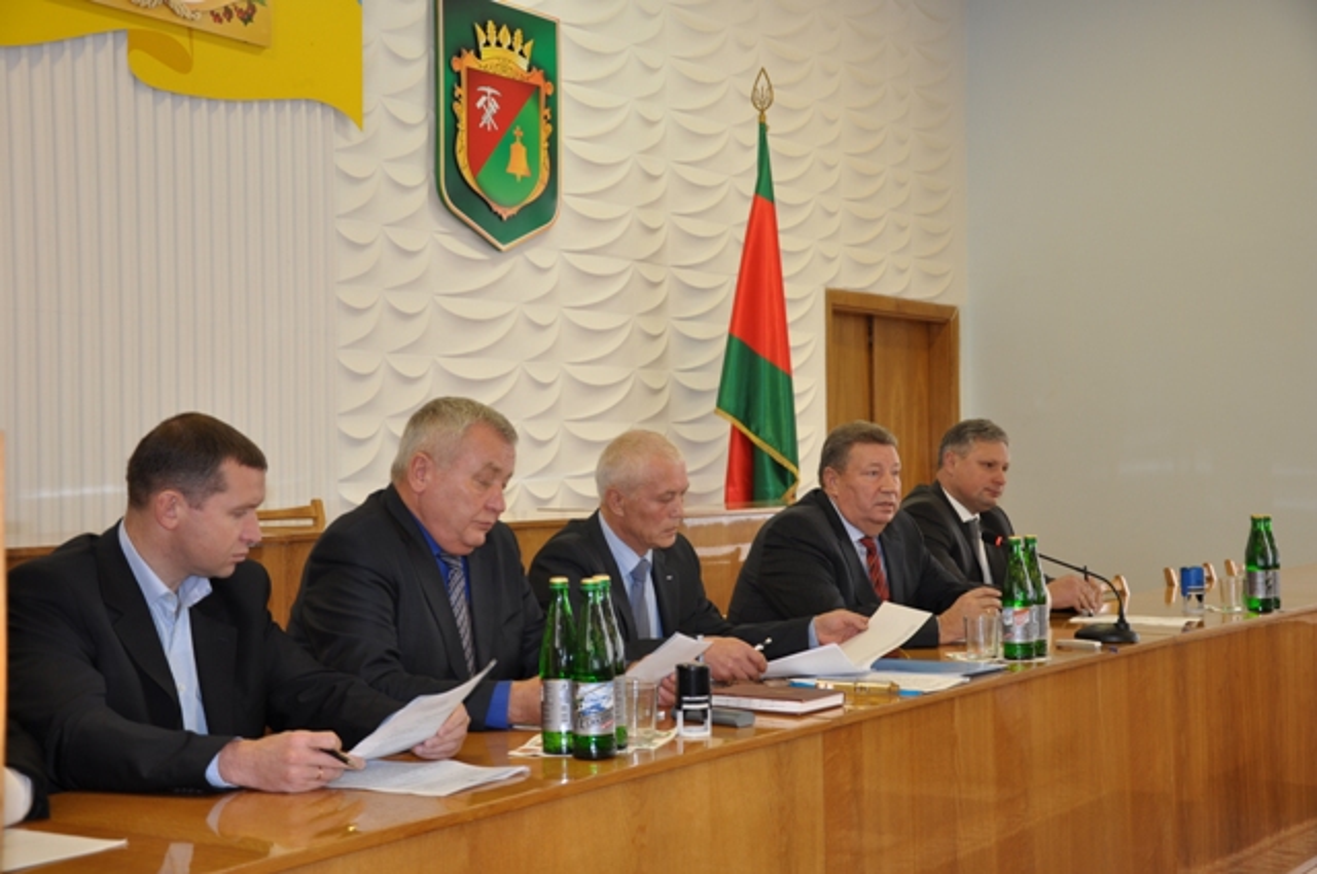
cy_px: 437
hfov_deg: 41.2
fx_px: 1754
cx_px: 658
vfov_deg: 28.0
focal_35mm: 48
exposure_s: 1/5
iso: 200
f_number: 4.2
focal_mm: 32
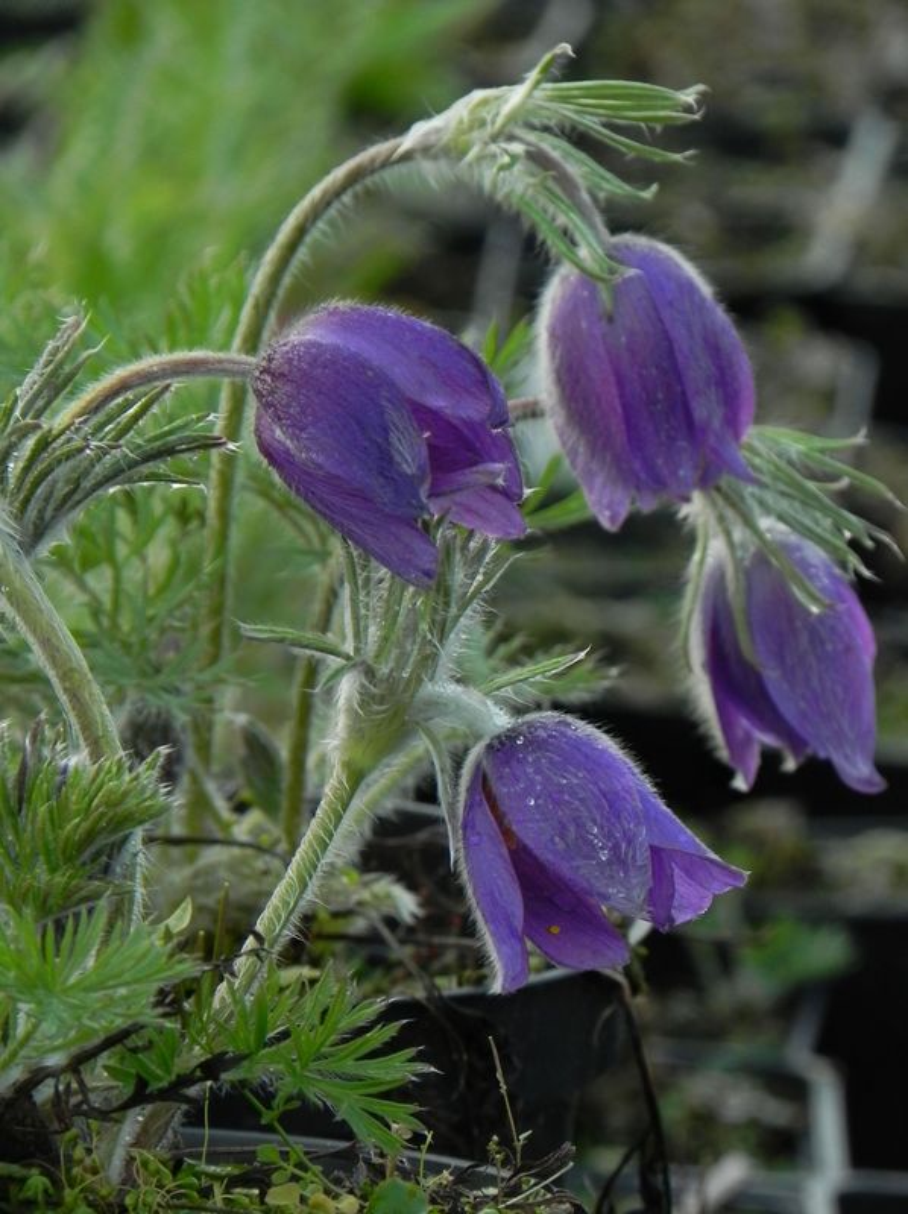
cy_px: 607
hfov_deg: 4.4
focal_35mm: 337
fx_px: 11812
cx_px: 454
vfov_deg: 5.9
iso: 160
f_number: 5
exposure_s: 1/60
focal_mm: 59.9
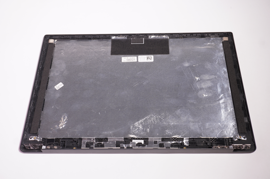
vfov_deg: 33.0
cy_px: 90
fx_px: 303
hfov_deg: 48.0
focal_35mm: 40
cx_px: 135
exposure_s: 1/13
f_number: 5.6
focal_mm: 27
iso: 125
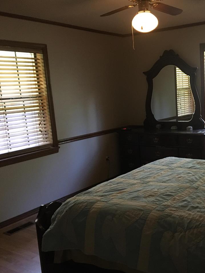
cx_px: 178
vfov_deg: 47.9
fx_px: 308
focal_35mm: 39
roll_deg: +2.4
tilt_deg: -7.3
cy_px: 137
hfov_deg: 35.0
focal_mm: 4.15
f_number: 2.2
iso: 200
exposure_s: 1/30
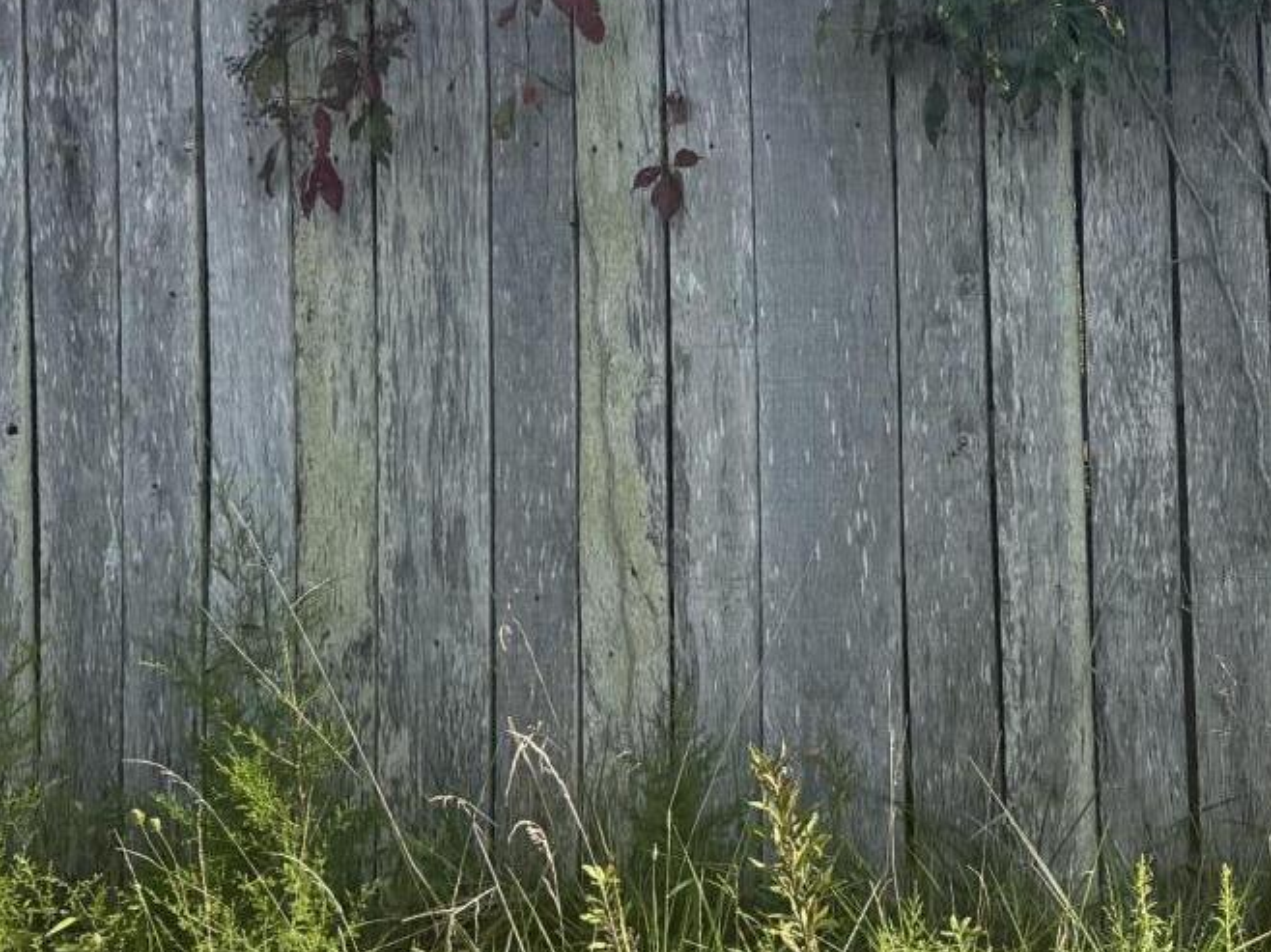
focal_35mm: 73
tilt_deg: +2.0
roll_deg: +0.4
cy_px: 249
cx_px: 1250
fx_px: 2679
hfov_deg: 25.5
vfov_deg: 20.0
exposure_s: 1/2525
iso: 80
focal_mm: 6.76
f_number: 1.78
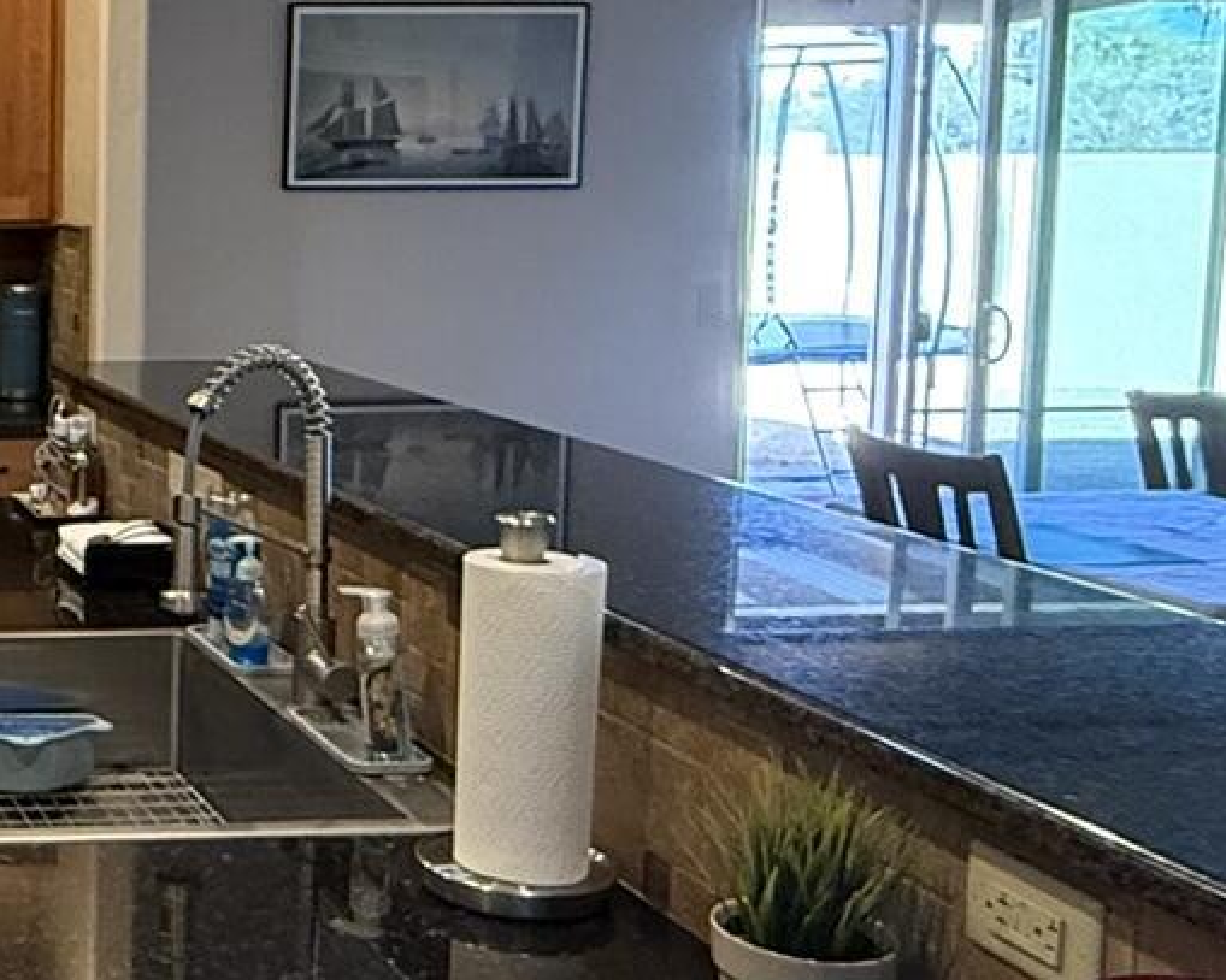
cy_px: 366
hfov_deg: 28.8
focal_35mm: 55
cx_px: -311
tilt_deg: -4.2
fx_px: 1995
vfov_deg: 27.5
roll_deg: +0.5
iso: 400
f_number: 2.2
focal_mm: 2.22
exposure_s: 1/60
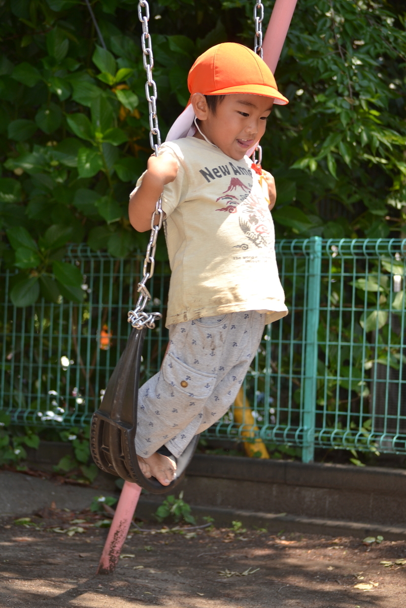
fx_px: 1573
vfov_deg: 21.9
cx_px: 203
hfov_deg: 14.7
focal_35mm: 93
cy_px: 304
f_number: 5
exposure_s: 1/200
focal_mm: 62
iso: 100
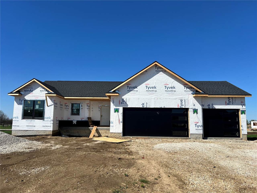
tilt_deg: +7.0
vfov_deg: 53.1
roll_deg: -1.3
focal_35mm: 26
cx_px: 128
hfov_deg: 67.3
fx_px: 193
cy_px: 96
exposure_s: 1/6211
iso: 50
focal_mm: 5.7
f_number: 1.5
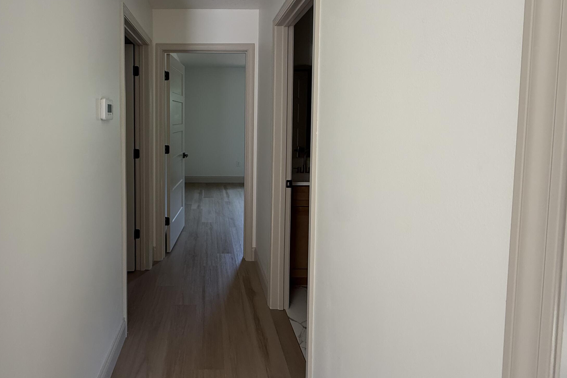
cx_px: 211
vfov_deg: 60.8
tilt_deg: -2.4
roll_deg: +0.0
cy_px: 134
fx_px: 315
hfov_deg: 82.3
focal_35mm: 20
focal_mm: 2.22
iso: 160
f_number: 2.2
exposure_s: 1/99
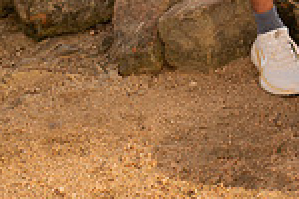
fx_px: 1054
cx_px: 299
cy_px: -245
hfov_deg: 15.8
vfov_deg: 9.7
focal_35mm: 127
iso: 250
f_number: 4.5
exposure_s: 1/400
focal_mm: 42
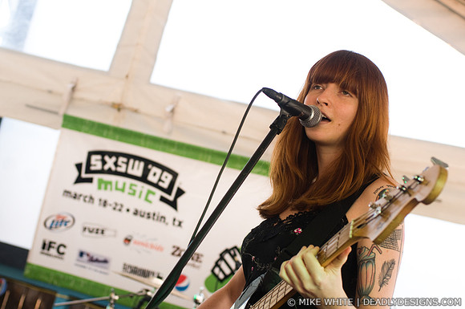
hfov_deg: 28.1
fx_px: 929
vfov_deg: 18.9
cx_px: 232
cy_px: 154
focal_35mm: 72
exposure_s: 1/160
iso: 400
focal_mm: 48
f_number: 4
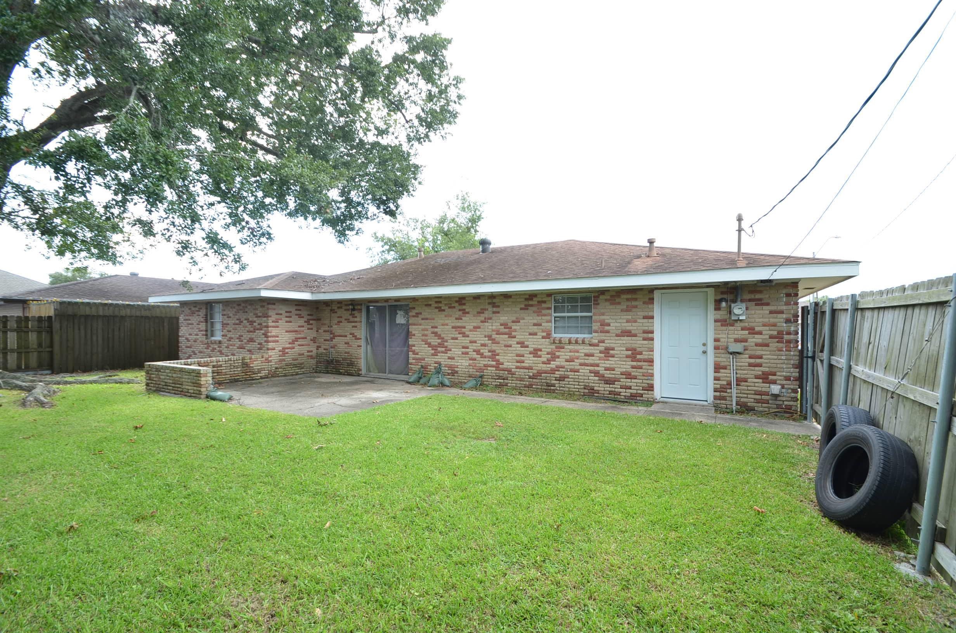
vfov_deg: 77.1
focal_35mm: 15
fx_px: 398
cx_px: 478
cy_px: 316
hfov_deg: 100.5
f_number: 6.3
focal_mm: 10
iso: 200
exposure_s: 1/160
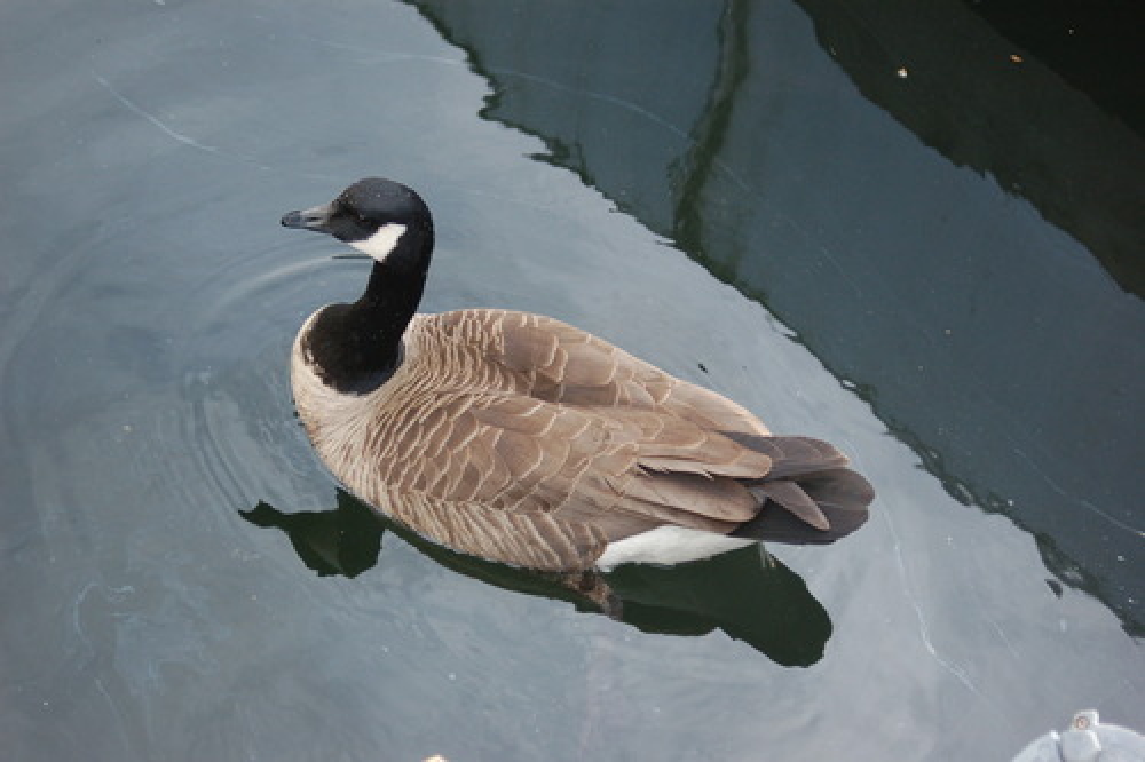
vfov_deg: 12.2
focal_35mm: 112
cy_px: 381
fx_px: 3577
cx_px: 572
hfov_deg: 18.2
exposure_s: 1/320
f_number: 5.6
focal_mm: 75
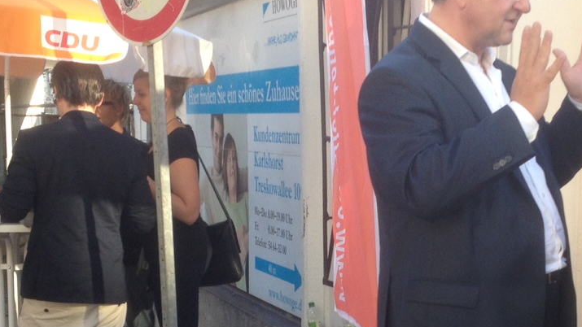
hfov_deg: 24.4
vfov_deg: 13.7
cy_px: 336
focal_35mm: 87
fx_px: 1342
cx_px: 362
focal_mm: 4.28
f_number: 2.4
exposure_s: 1/120
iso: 50
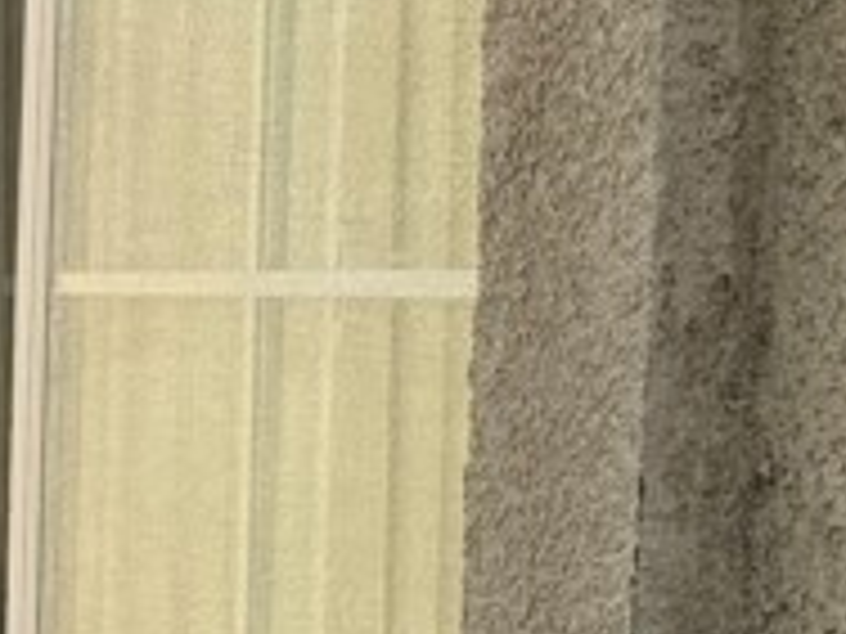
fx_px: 3202
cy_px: 621
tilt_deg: -4.6
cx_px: -976
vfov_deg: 11.2
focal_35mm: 131
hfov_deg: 12.7
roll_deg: +1.1
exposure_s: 1/4310
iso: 80
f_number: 1.78
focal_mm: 6.76
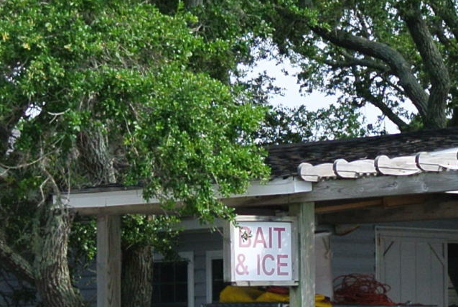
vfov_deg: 6.6
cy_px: 288
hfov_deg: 9.9
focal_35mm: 207
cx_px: 337
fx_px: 2636
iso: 100
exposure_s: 1/400
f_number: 4.5
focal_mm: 16.3
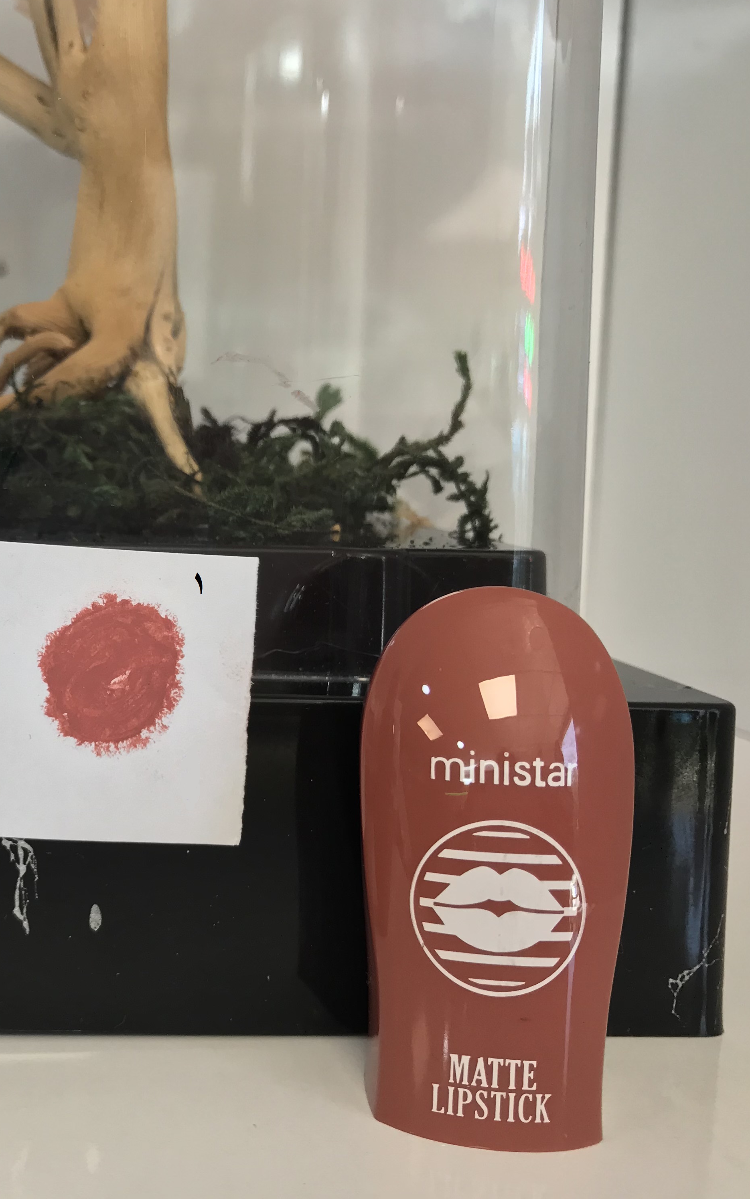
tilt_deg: -6.6
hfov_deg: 30.4
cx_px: 53
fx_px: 1308
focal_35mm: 40
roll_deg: -1.6
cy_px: 594
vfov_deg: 49.3
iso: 25
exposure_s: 1/100
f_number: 1.8
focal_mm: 3.99
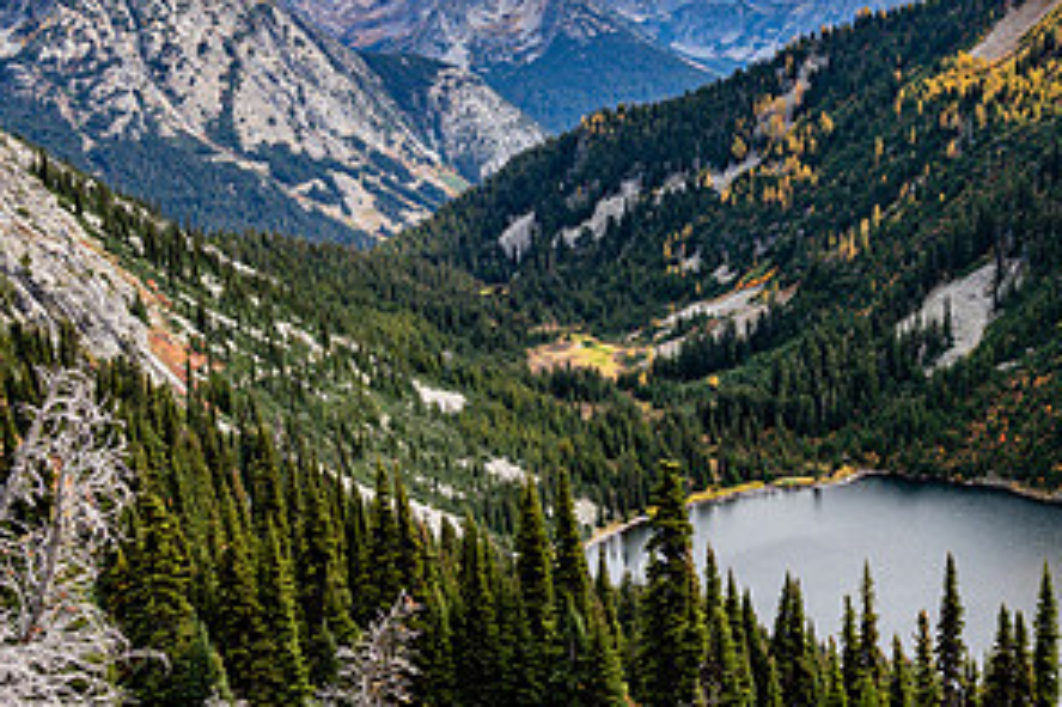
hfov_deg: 40.6
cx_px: 814
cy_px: 267
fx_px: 1386
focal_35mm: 47
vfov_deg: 28.5
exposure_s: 1/160
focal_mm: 24
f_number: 7.1
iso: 100
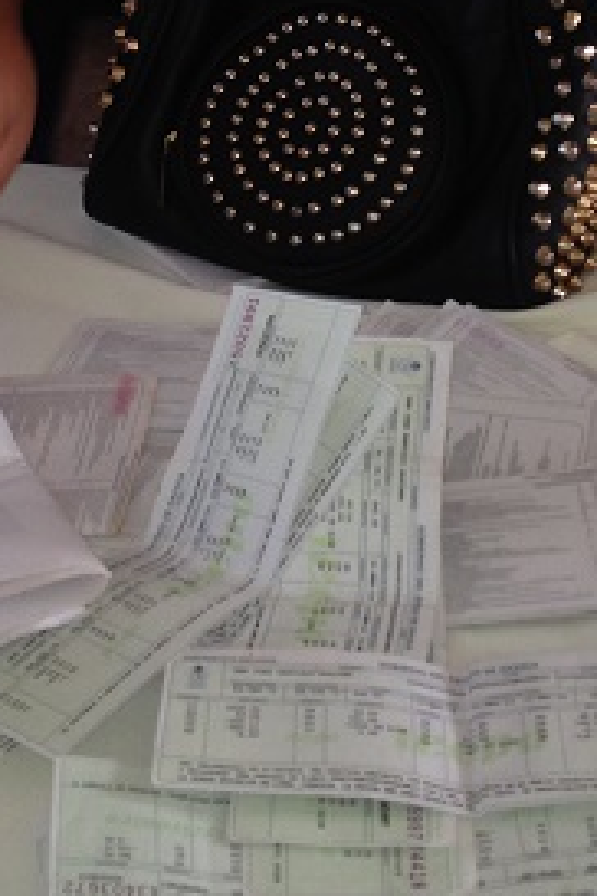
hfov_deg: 15.3
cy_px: 102
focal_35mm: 89
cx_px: 400
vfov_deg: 22.4
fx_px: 2214
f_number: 2.4
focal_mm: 4.28
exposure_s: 1/25
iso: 50
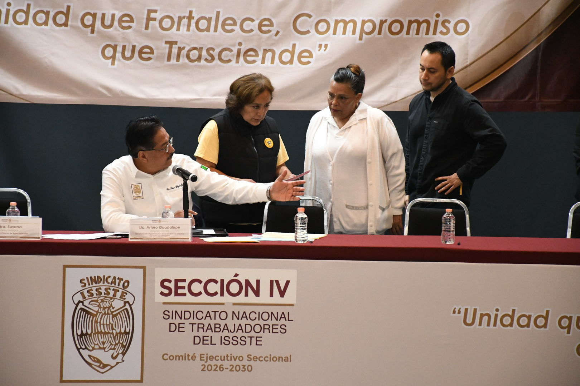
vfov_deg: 8.7
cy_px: 193
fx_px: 2529
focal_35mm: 157
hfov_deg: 13.1
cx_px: 290
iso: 6400
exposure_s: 1/125
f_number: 5.6
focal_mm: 105
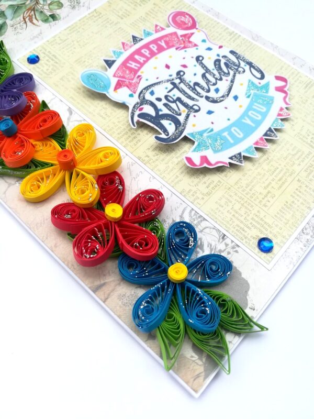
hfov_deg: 53.1
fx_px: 314
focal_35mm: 26
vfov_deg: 67.3
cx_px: 157
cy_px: 210
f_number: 2.2
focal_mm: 3.83
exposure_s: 1/113
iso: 50
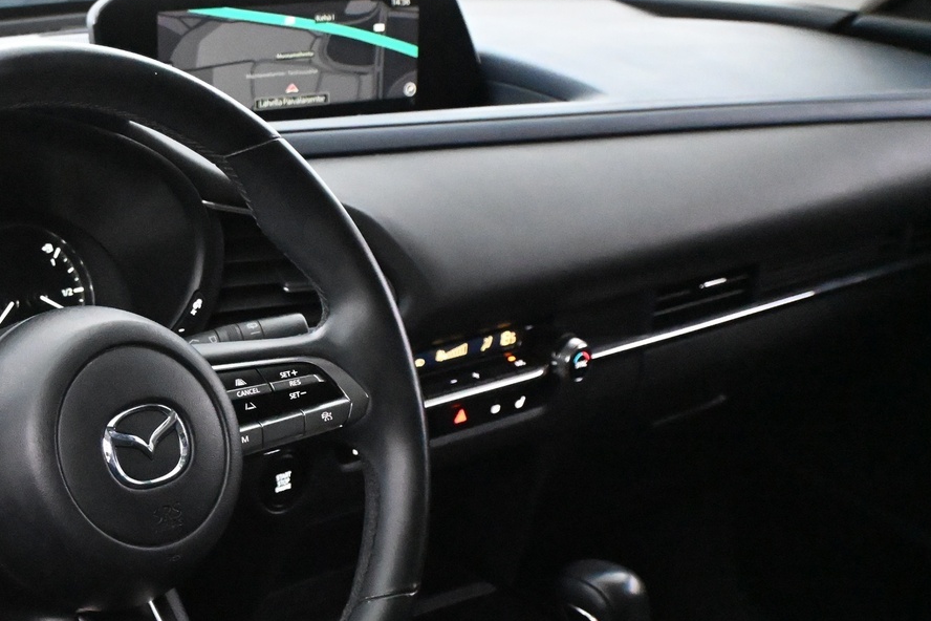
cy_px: 400
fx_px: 1627
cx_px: 111
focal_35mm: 63
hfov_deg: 30.7
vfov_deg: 21.5
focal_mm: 23
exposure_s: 1/60
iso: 12800
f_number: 4.2
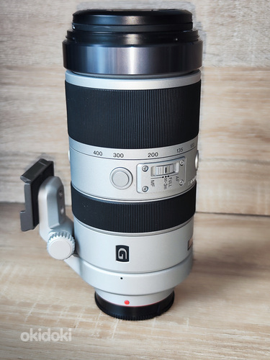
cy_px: 180
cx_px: 135
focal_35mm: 23
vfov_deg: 73.9
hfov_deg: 58.9
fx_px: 239
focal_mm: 7.01
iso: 344
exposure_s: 1/100
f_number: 1.69
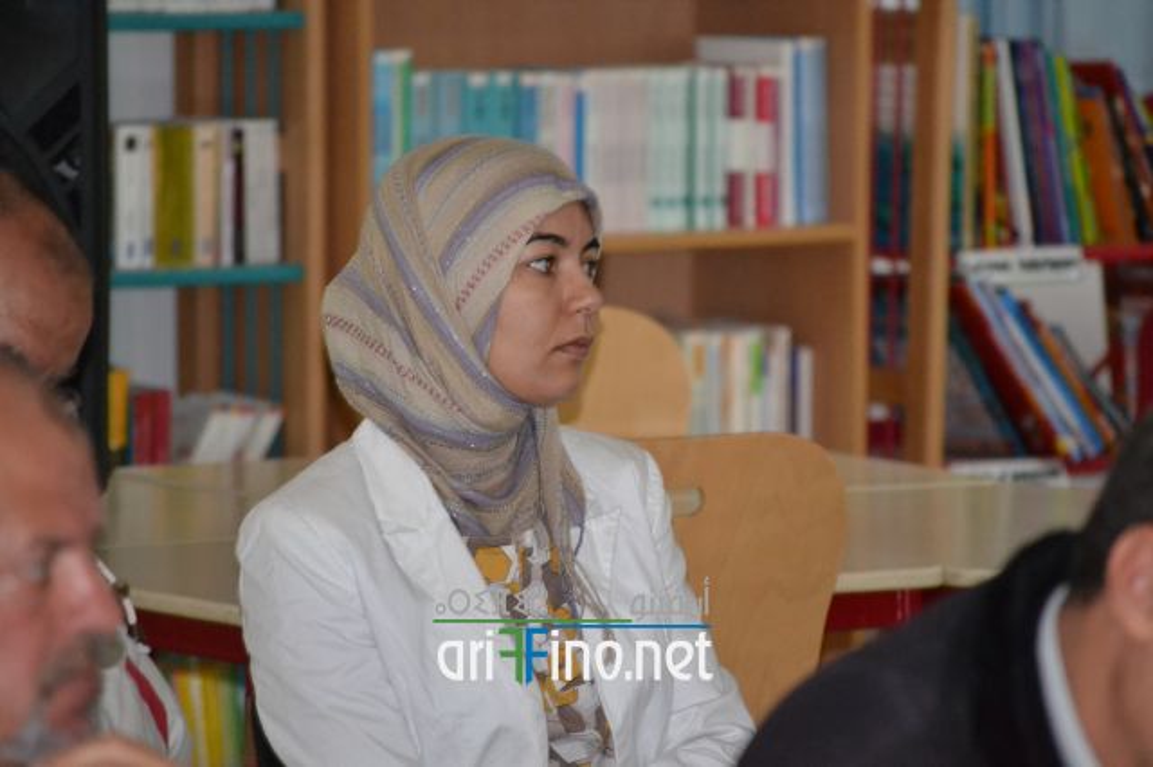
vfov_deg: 4.6
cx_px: 576
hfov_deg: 6.9
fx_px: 9603
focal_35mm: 300
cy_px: 384
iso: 3200
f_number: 5.6
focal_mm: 200
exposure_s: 1/60
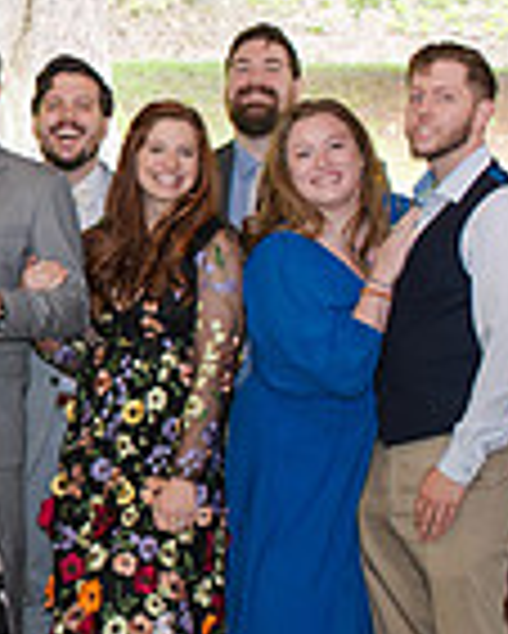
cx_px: -429
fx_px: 2685
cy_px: 368
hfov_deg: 10.2
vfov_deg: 13.5
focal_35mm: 143
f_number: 3.2
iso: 800
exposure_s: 1/200
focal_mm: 35
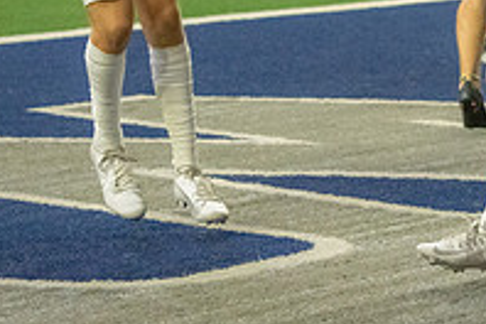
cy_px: -139
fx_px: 3955
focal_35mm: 293
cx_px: 560
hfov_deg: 7.0
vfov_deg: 4.7
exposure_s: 1/1250
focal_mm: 100
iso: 12800
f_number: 4.5
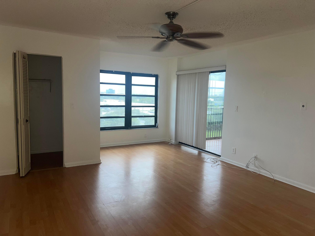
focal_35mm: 26
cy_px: 118
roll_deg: -0.9
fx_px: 237
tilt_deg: -6.3
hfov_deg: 67.3
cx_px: 158
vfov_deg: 53.1
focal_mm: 5.7
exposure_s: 1/30
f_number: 1.5
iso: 40
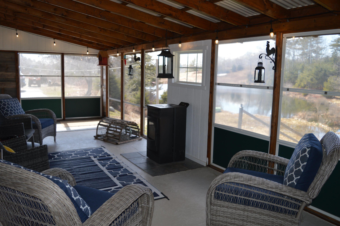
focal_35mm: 32
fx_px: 297
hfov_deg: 59.5
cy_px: 113
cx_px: 170
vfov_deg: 41.6
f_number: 4
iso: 140
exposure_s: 1/125
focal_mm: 21
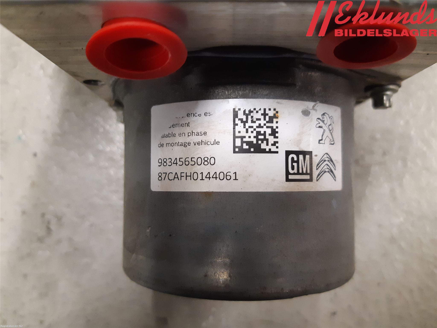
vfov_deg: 53.1
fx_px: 328
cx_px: 218
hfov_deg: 67.3
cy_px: 164
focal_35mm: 26
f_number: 1.7
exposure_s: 1/50
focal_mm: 3.93
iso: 250
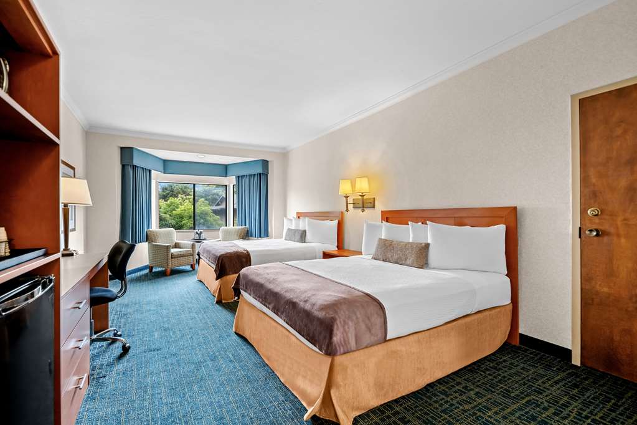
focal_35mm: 13
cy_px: 212
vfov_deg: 85.4
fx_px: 230
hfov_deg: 108.3
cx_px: 318
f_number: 8
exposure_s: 1/25
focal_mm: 13
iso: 800
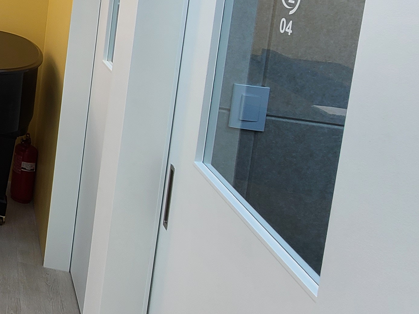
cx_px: -181
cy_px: -22
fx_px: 460
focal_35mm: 38
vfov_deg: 33.4
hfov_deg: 31.0
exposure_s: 1/59
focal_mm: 2.2
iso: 64
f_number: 2.2
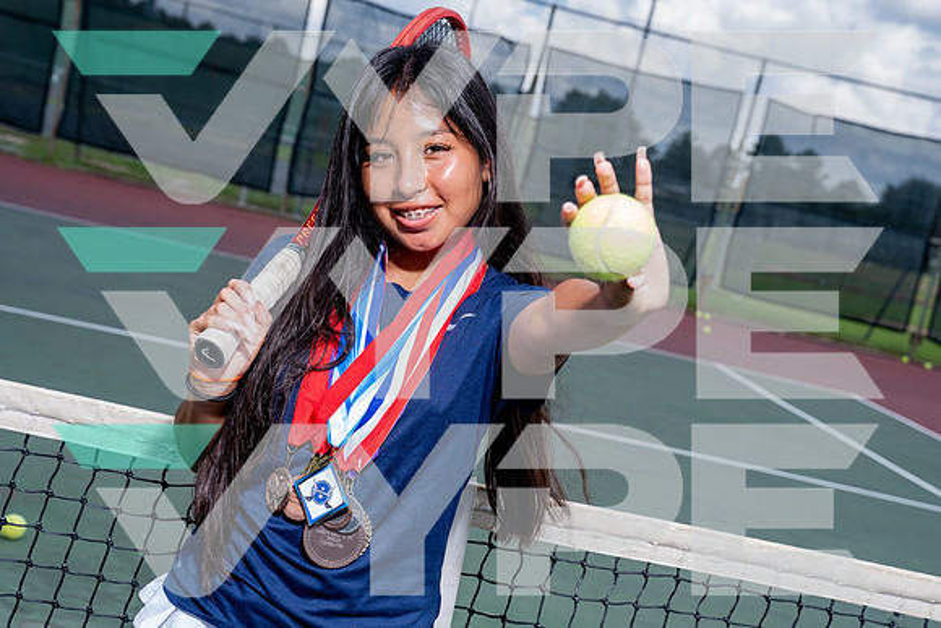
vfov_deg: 23.6
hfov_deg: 34.7
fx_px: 1504
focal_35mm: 58
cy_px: 314
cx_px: 470
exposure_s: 1/250
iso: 100
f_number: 6.3
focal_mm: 56
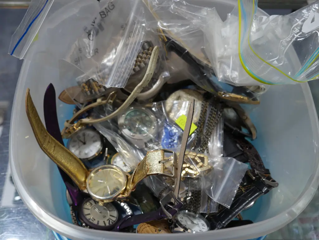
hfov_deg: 46.8
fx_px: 369
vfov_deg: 36.0
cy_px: 120
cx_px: 160
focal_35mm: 40
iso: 200
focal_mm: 20
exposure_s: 1/60
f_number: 4.4
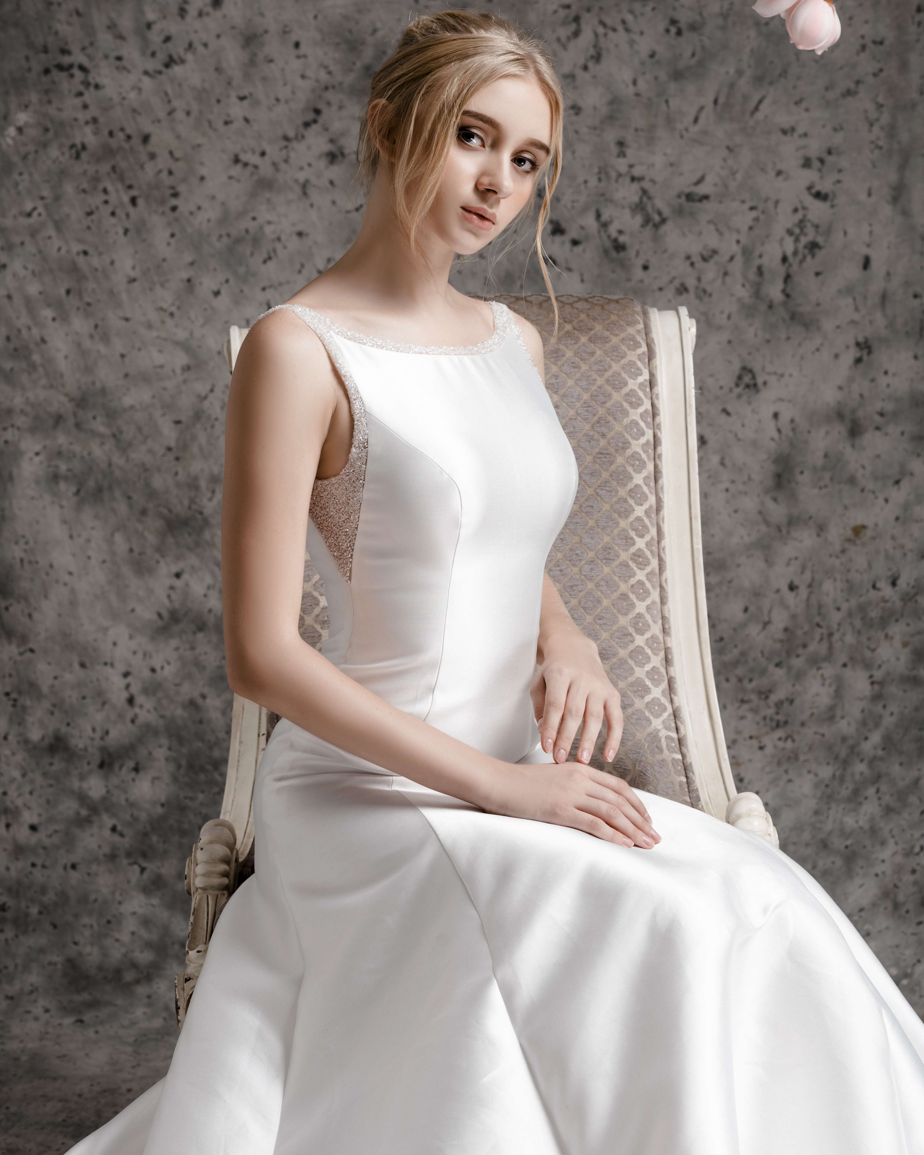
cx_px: 461
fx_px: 3282
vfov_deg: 19.9
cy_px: 462
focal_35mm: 96
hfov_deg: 16.0
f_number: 7.1
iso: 125
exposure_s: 1/160
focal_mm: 85
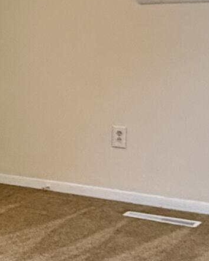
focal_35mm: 93
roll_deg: +3.2
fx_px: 719
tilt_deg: -12.1
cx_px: -98
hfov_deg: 15.4
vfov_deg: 20.6
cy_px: 155
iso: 640
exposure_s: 1/120
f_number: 2.2
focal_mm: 2.22
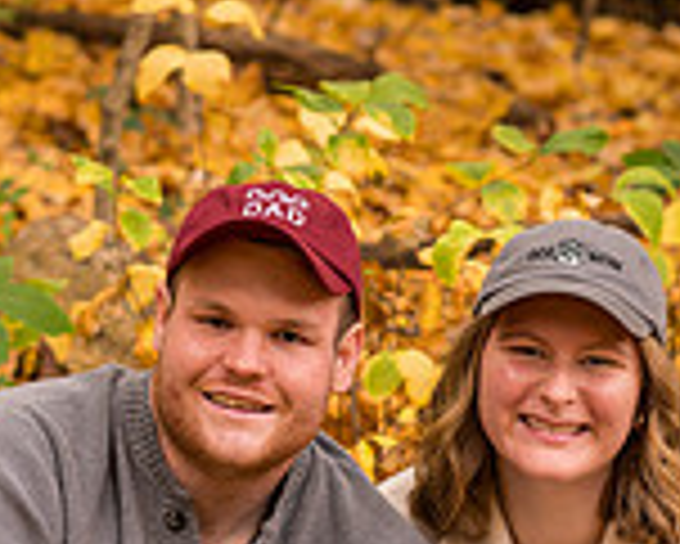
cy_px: 679
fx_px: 4793
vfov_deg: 6.5
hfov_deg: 8.1
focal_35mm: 238
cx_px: 326
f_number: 4
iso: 320
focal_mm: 85
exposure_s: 1/250
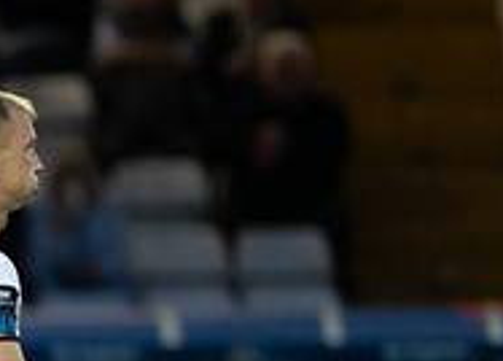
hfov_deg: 1.6
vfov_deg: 1.2
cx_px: -261
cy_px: 355
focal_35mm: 1230
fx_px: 17590
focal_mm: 300
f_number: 2.8
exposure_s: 1/1250
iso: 3200
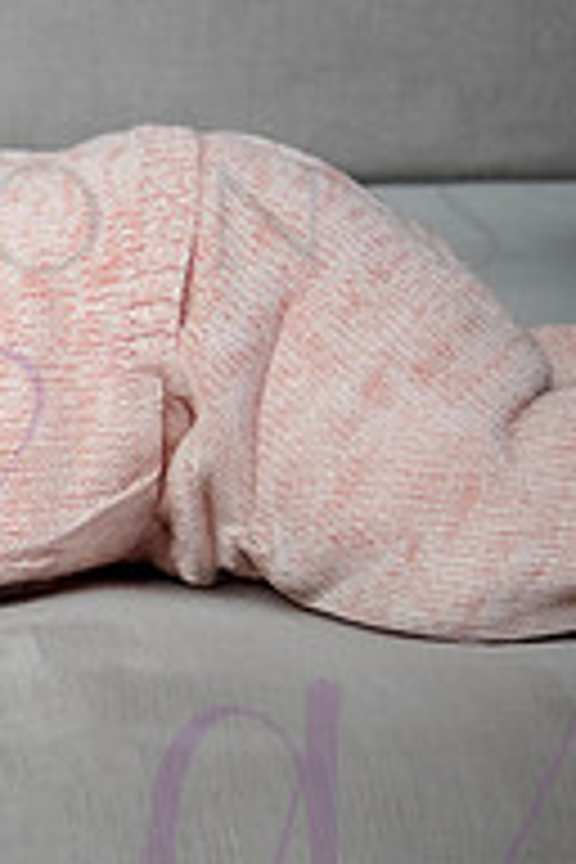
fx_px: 4488
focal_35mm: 187
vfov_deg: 11.0
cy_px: 439
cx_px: -324
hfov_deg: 7.2
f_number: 5.6
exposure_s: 1/200
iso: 800
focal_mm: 62
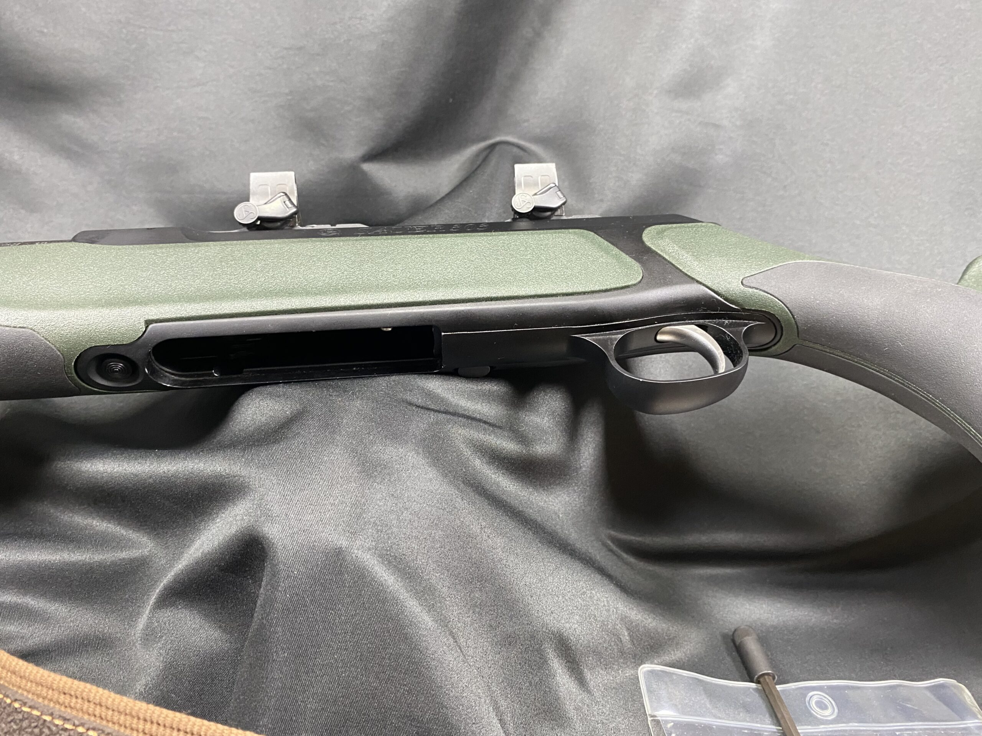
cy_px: 368
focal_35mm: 26
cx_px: 491
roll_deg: -12.2
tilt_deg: -25.6
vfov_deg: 53.1
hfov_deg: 67.3
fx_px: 738
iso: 320
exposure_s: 1/60
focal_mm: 4.25
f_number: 1.8
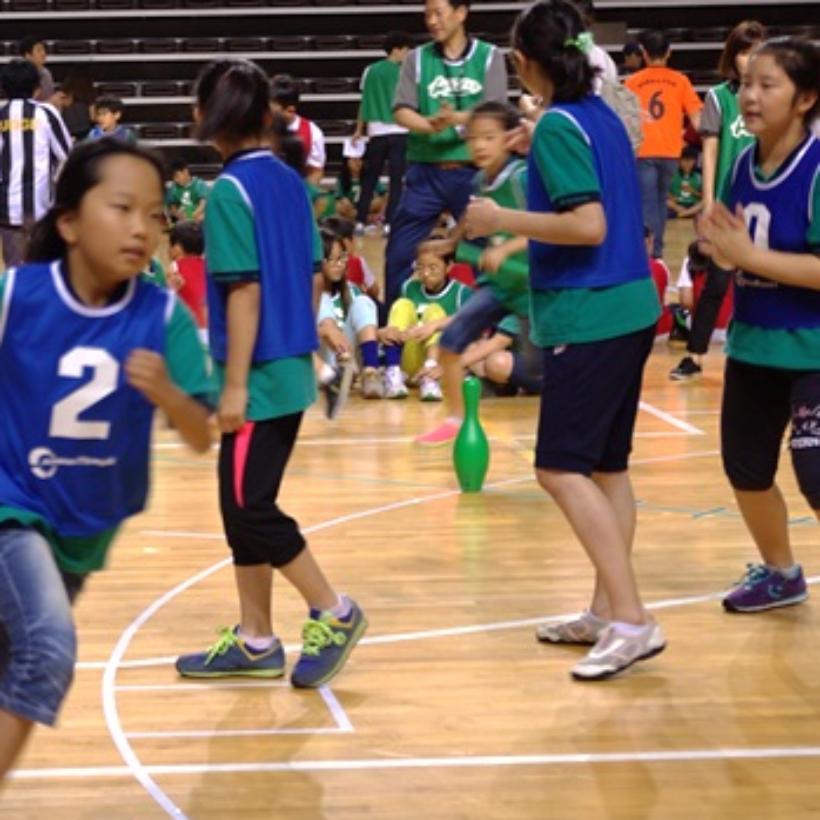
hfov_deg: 17.2
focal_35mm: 100
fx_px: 2680
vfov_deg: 17.4
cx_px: 141
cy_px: 425
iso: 100
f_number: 3.5
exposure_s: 1/90
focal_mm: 40
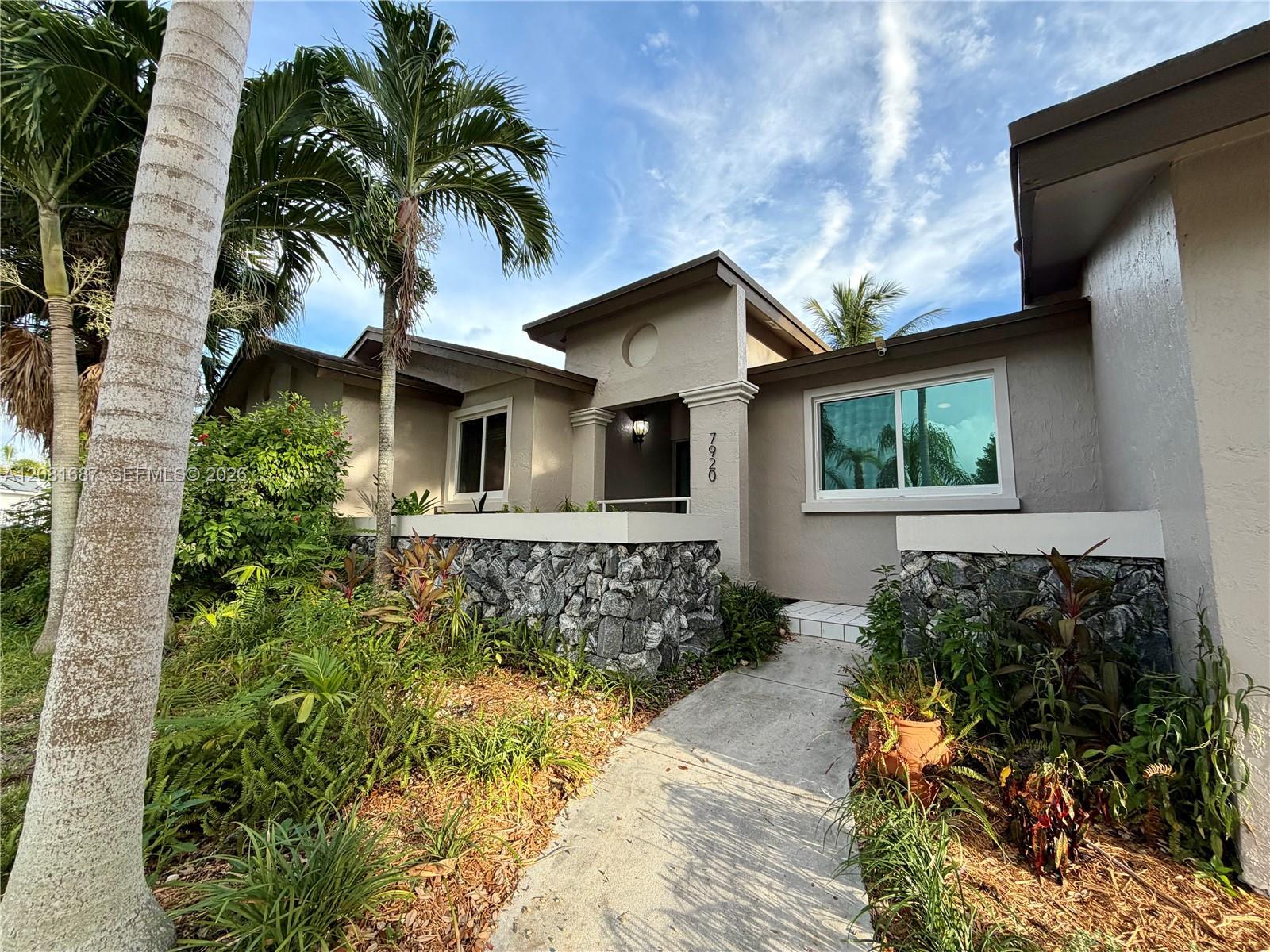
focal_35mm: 14
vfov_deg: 85.7
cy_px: 476
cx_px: 635
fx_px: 514
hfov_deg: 102.1
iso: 40
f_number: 2.2
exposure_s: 1/228
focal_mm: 2.22
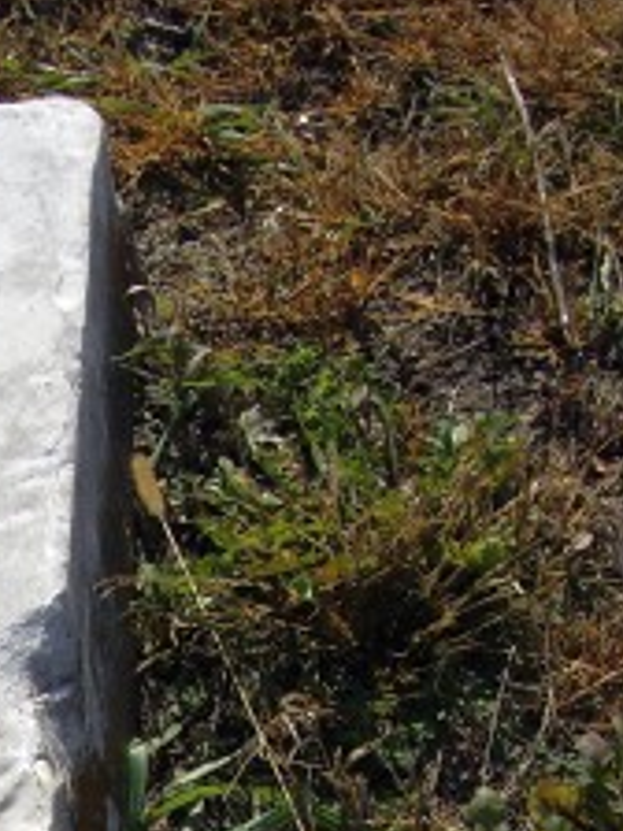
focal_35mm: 136
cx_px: -70
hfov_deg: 10.8
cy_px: 1232
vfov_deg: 13.7
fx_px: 3264
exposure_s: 1/200
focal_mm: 7.9
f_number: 8
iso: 64
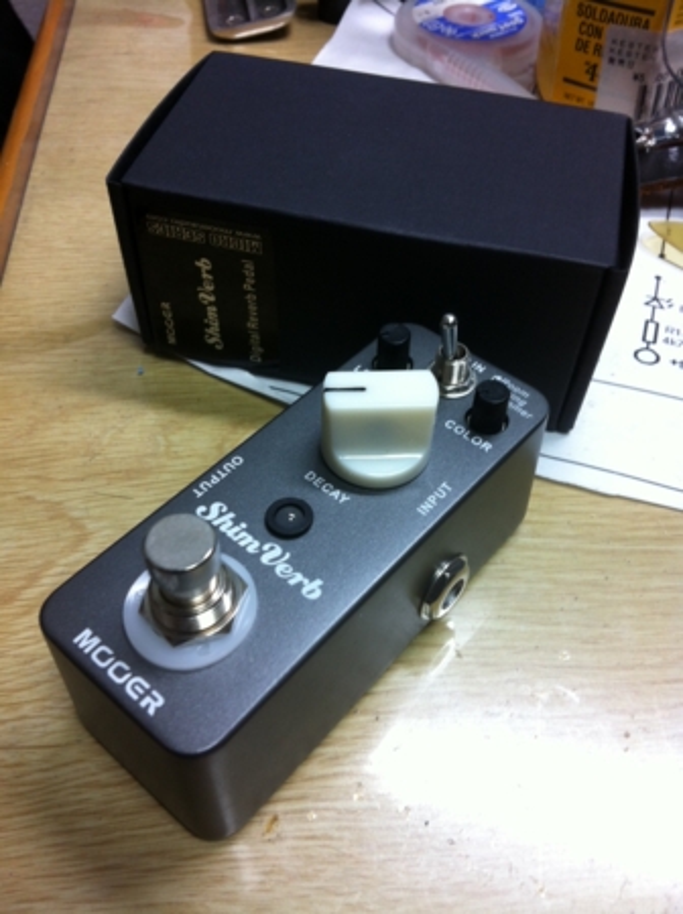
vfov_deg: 52.7
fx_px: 923
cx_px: 342
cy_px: 457
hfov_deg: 40.6
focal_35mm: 35
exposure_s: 1/24
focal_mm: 3.85
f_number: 2.8
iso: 80
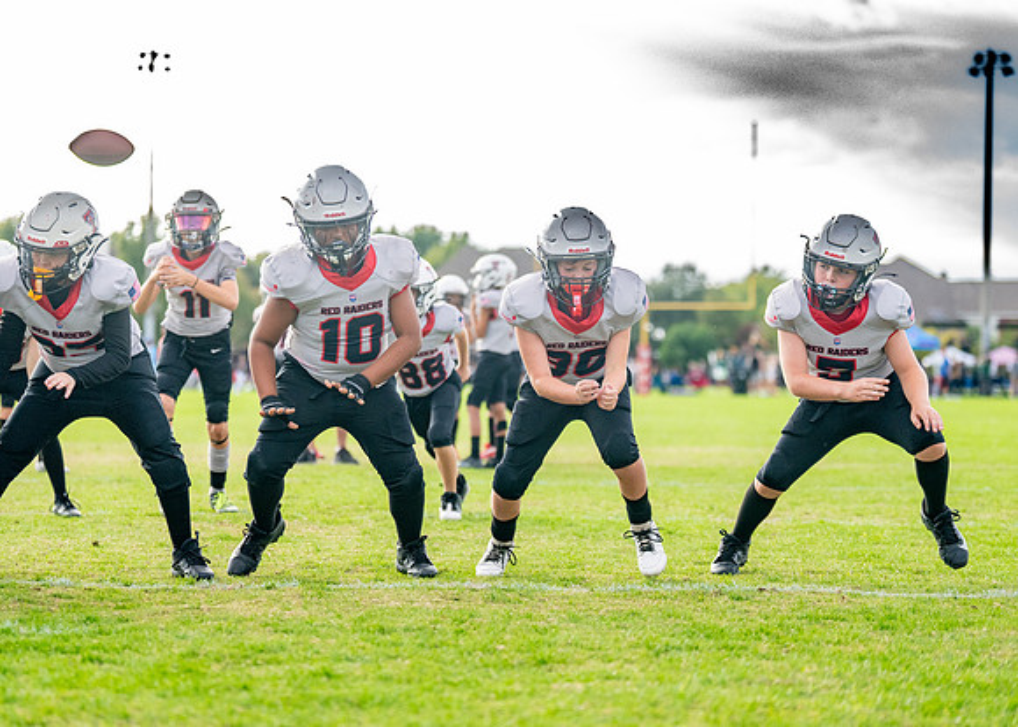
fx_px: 3104
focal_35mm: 107
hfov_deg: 18.6
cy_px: 366
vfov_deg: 13.4
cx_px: 497
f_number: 2.8
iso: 1600
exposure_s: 1/2000
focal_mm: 100
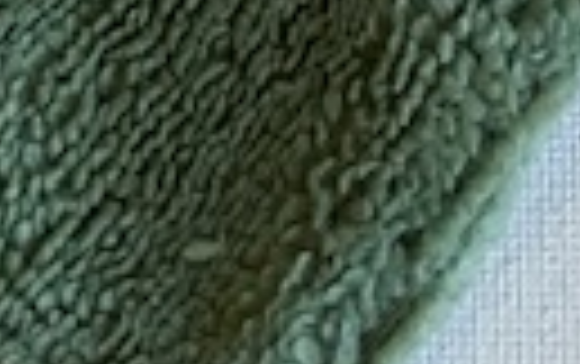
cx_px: 171
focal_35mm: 304
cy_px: -1487
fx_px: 4812
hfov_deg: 6.9
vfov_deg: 3.9
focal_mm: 3
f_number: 1.8
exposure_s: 1/100
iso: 20
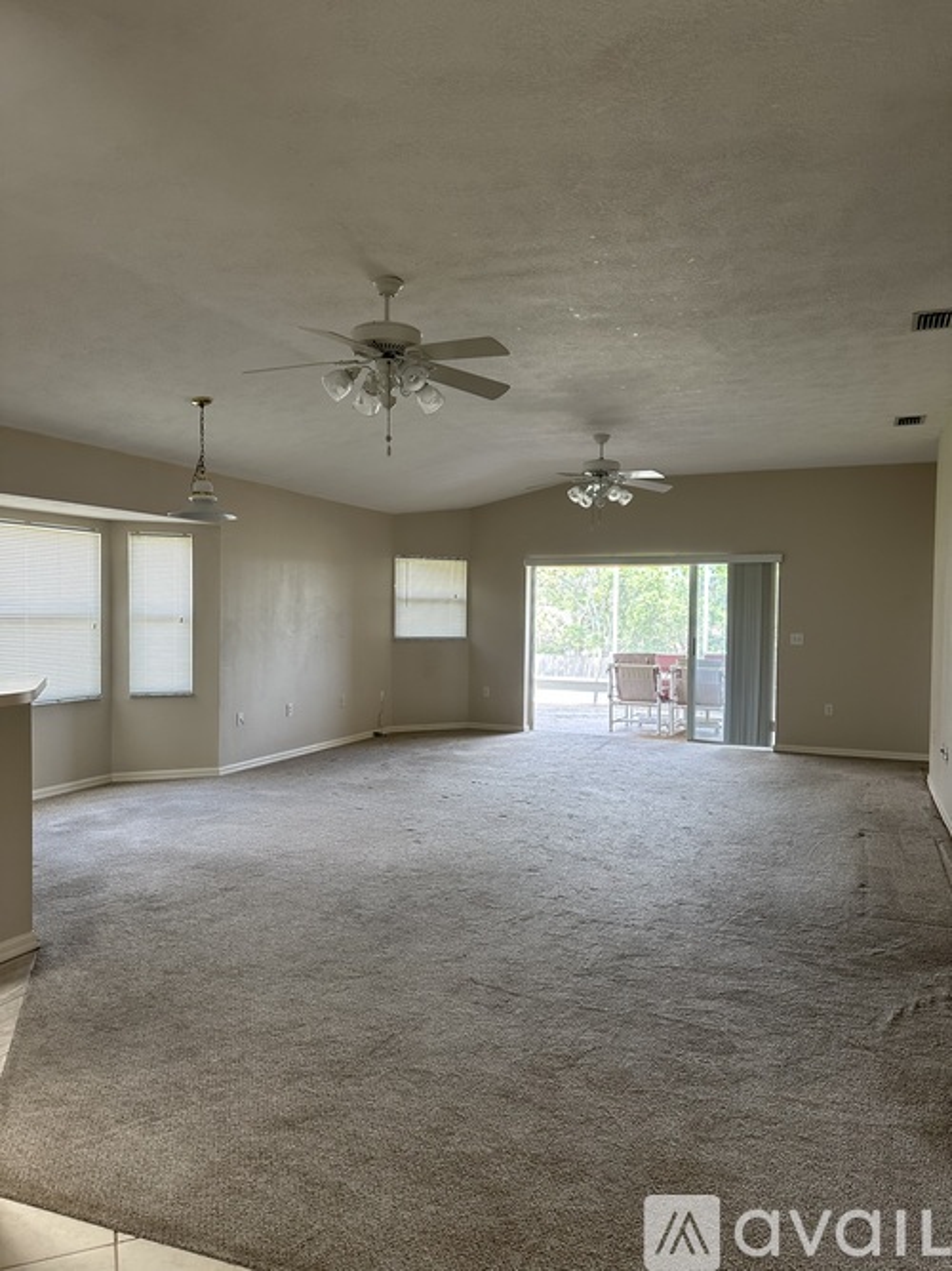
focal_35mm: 24
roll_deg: -1.4
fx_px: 880
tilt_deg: -1.2
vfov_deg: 71.6
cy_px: 636
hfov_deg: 56.8
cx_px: 476
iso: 160
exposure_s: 1/121
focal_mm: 6.86
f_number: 1.78
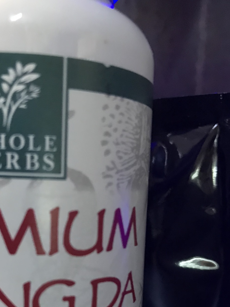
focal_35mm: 46
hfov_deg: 31.2
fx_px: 407
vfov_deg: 39.4
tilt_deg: -8.8
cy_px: 251
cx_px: 73
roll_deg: -1.7
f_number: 1.8
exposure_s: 1/15
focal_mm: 3.99
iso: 80
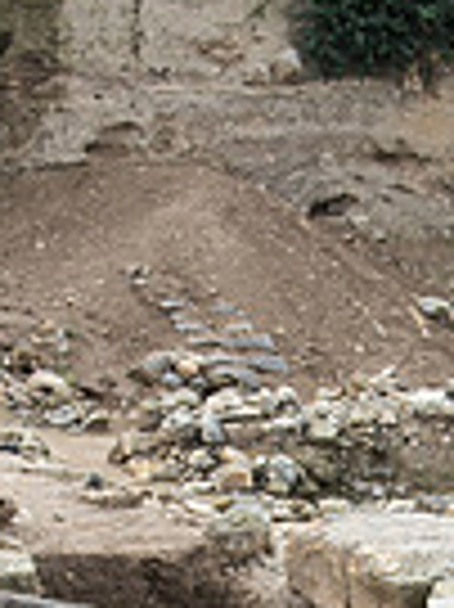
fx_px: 2242
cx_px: 382
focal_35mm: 128
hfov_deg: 11.5
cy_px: 808
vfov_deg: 14.7
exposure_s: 1/640
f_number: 3.5
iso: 100
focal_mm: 31
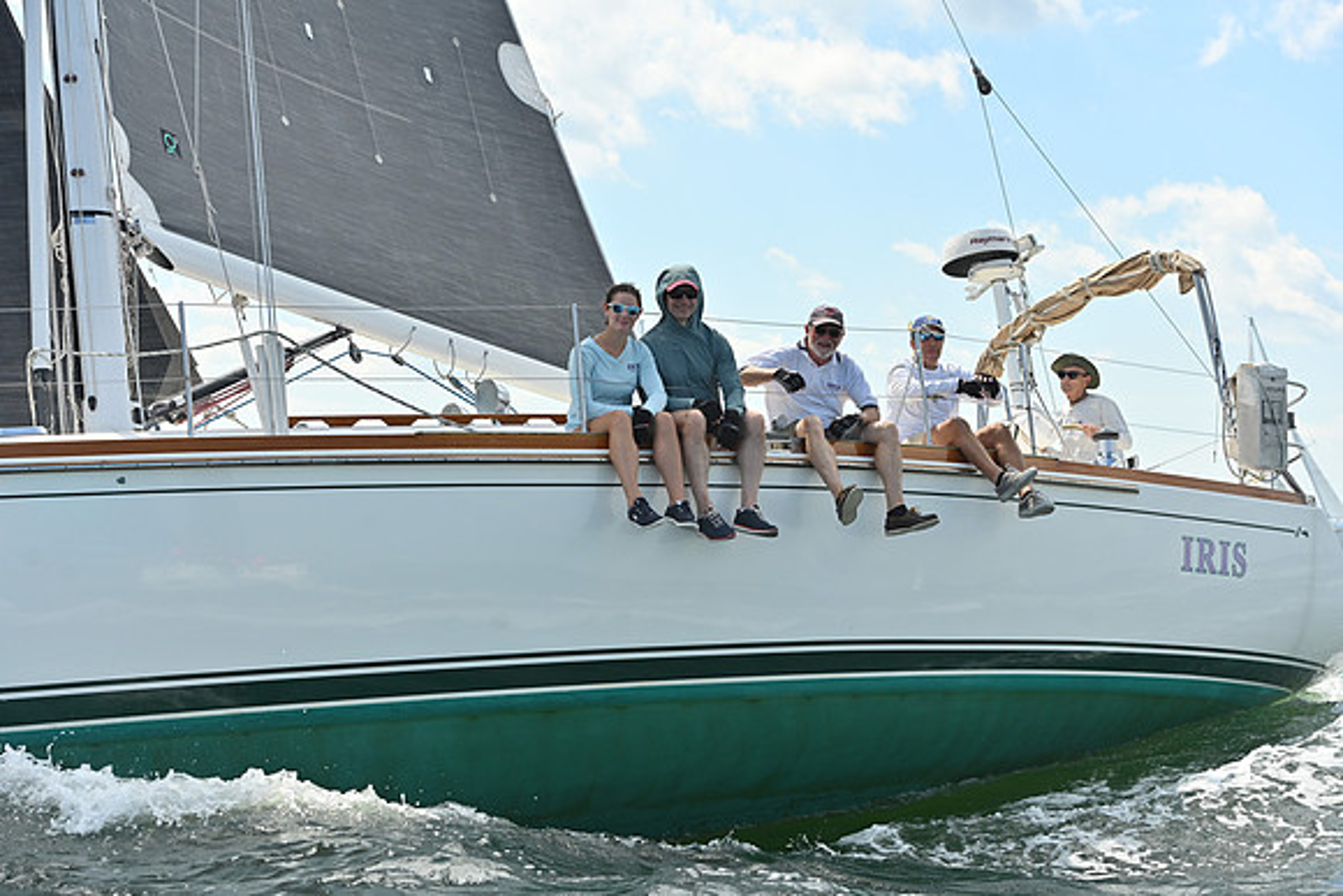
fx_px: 2612
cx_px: 672
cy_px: 448
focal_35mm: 70
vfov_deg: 19.5
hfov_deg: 28.8
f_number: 5.6
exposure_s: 1/1250
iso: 250
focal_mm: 70
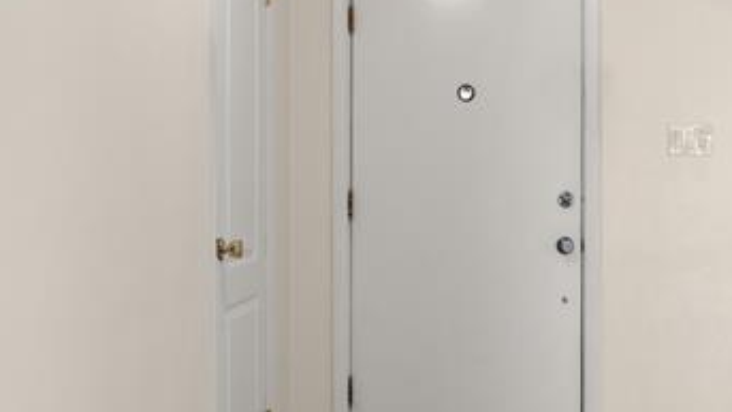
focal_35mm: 50
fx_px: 971
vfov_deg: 24.0
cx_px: 436
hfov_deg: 41.1
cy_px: 224
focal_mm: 16
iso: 320
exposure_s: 1/2
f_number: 10
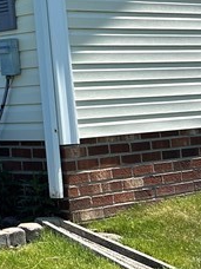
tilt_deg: +11.9
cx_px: -92
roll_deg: +3.6
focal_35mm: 117
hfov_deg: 12.1
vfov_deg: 15.8
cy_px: -97
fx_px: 906
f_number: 1.5
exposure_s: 1/2083
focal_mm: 5.7
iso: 50
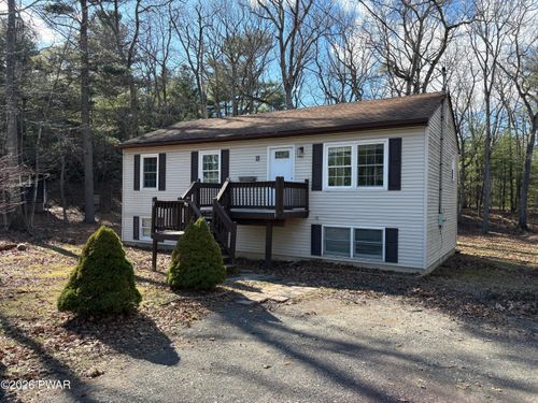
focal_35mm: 26
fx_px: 404
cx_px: 269
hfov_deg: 67.3
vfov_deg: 53.1
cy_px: 202
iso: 50
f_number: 1.6
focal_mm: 5.96
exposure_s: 1/873
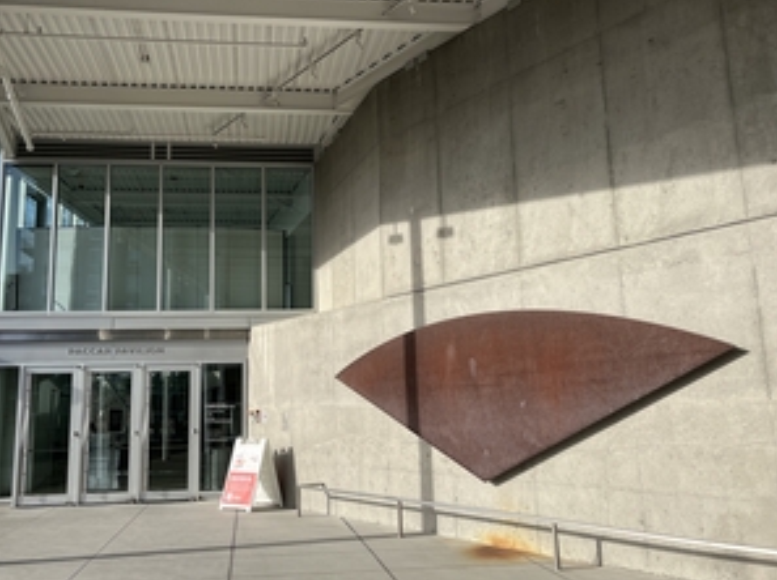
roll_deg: +1.7
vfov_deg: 44.1
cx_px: 326
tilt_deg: +10.2
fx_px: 717
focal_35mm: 32
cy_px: 278
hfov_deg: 56.6
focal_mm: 5.1
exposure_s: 1/2463
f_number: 1.6
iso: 50
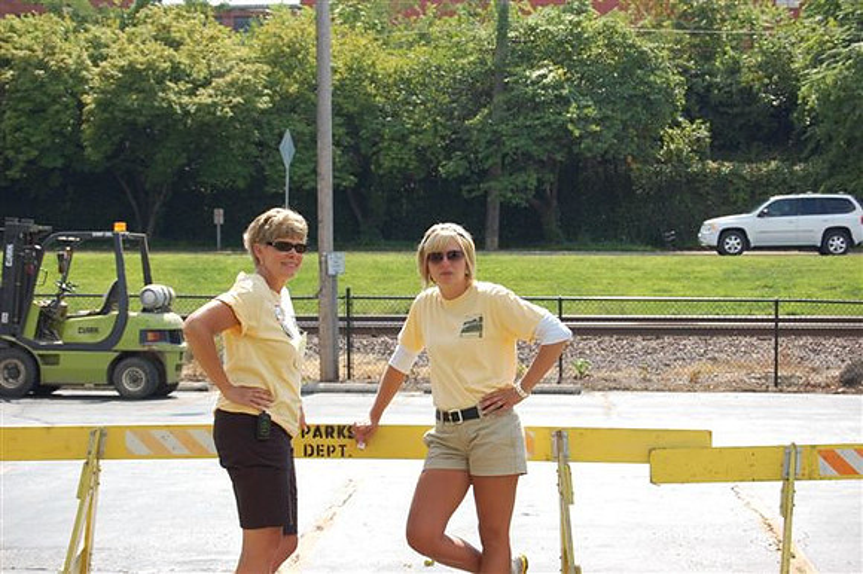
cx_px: 432
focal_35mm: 82
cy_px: 287
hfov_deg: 24.6
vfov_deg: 16.5
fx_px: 1977
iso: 200
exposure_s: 1/250
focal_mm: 55
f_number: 8
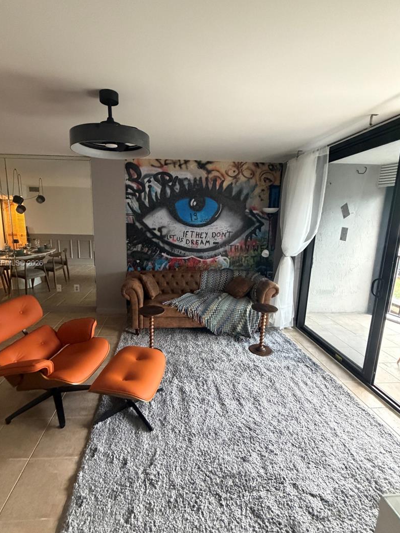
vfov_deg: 94.5
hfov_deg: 77.9
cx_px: 178
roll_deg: -1.6
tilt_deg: -10.5
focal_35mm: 16
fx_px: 246
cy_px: 264
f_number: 2.2
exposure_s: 1/60
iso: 1000
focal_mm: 2.22
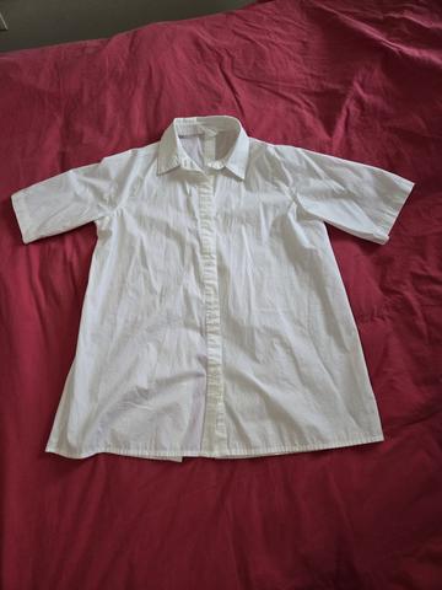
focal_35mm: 23
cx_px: 221
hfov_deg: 58.9
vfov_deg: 73.9
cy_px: 295
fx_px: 392
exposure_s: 1/120
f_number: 1.8
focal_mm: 5.4
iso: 500
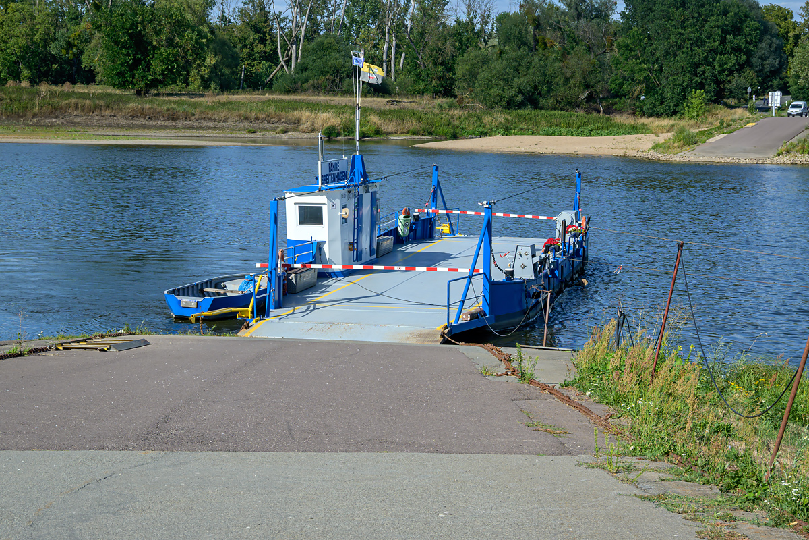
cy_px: 270
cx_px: 404
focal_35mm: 68
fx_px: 1517
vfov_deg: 20.2
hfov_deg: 29.9
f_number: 8
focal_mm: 45
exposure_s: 1/500
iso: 200
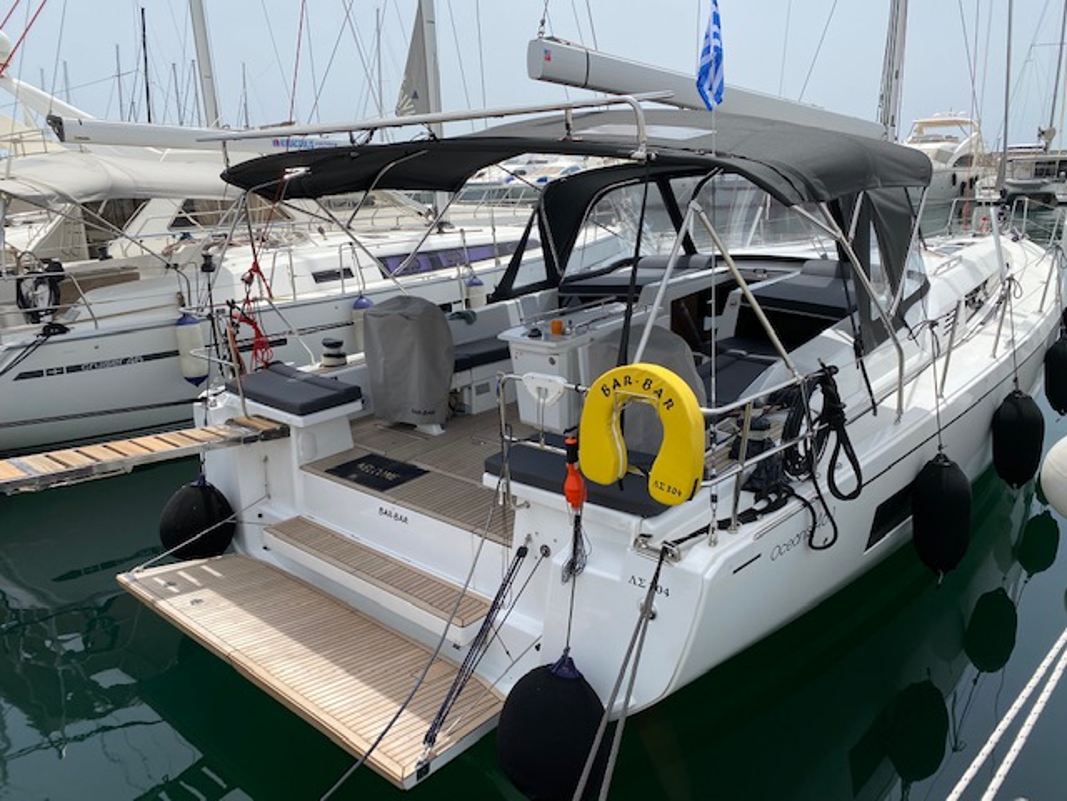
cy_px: 400
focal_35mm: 26
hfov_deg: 67.3
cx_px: 534
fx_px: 801
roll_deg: +1.6
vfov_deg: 53.1
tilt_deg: -14.5
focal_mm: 4.25
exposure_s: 1/2890
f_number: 1.8
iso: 32
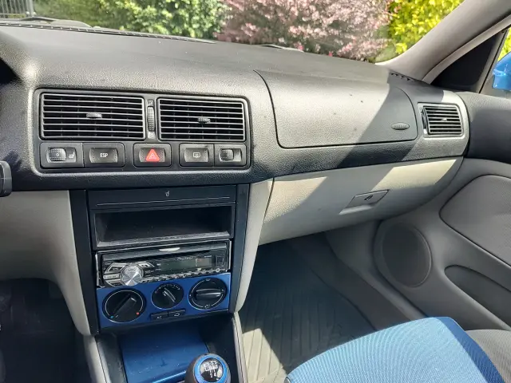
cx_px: 256
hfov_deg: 73.9
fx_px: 340
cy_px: 192
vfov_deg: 58.9
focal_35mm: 23
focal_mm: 5.56
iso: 100
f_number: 1.8
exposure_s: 1/268
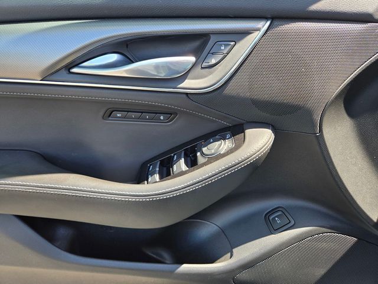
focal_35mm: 23
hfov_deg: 73.9
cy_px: 142
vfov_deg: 58.9
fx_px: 251
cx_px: 189
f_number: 1.8
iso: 32
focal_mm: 5.4
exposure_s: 1/180
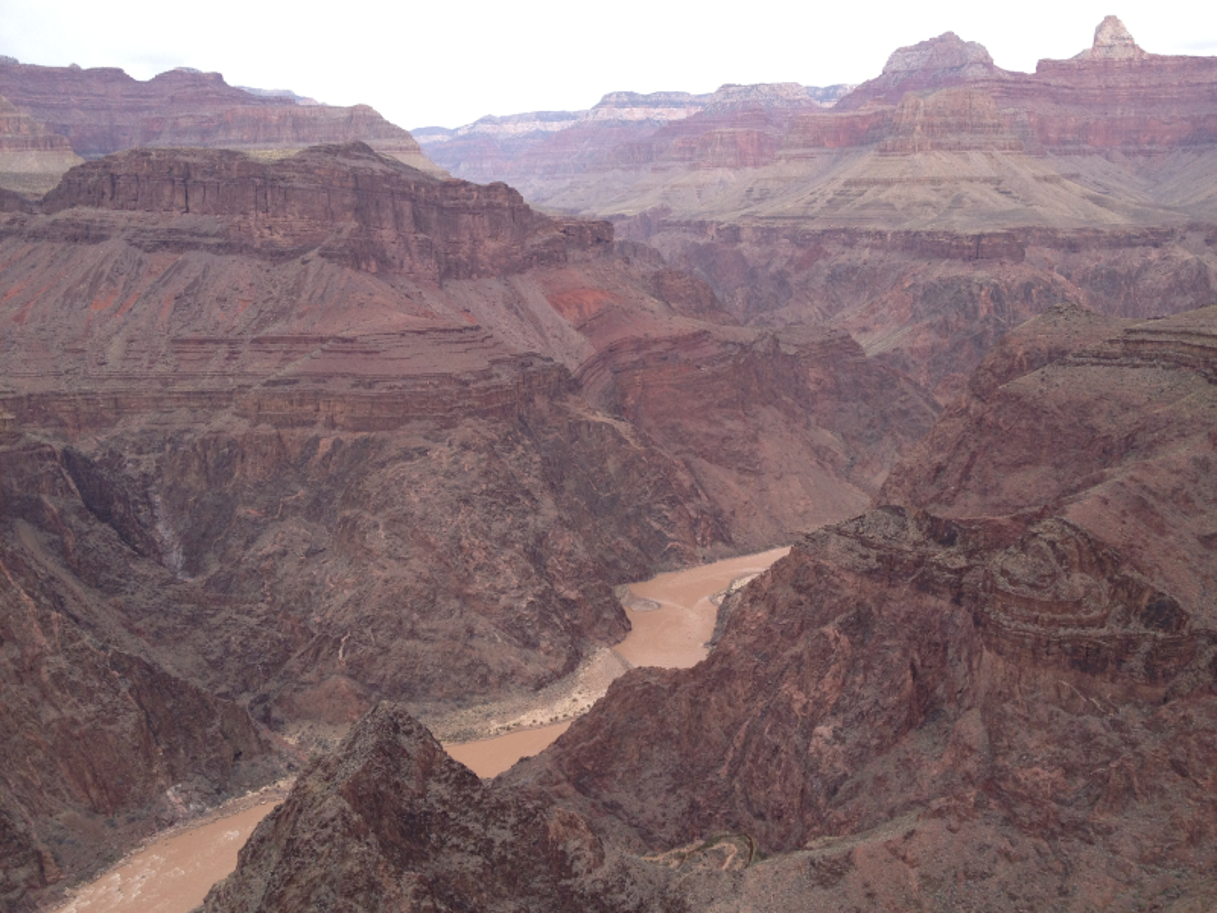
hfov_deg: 52.6
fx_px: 1231
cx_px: 608
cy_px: 456
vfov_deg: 40.7
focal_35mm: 35
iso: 50
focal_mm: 4.28
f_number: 2.4
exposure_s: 1/613
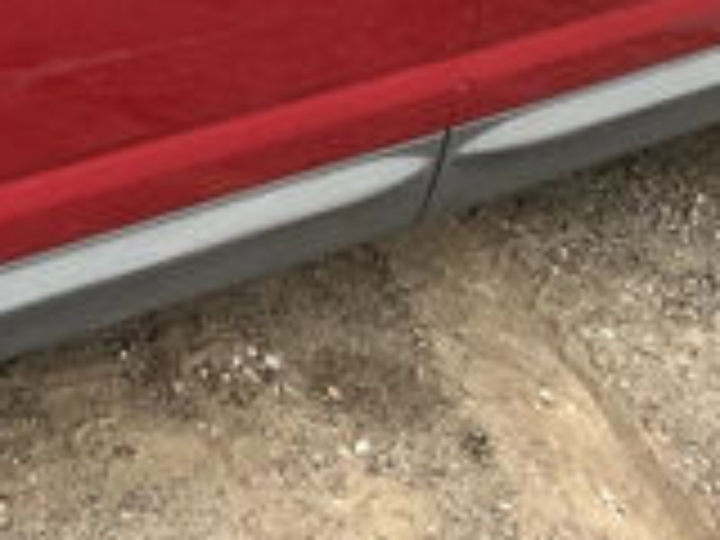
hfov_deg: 25.5
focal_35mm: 70
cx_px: -94
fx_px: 1456
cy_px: -54
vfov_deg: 20.1
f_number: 1.8
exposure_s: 1/239
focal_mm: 3
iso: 20
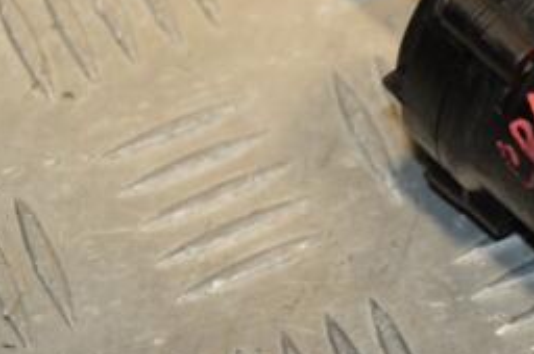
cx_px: 580
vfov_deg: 5.2
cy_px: -2
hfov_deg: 7.8
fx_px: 3914
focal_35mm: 264
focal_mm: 75
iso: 800
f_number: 6.3
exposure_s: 1/200
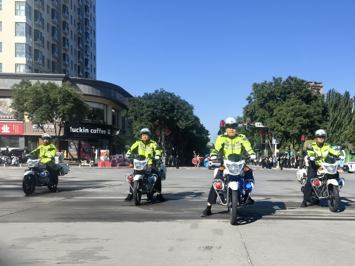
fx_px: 369
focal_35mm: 36
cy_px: 172
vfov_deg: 39.3
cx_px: 223
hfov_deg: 50.8
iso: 50
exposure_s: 1/1007
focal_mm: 5.75
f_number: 4
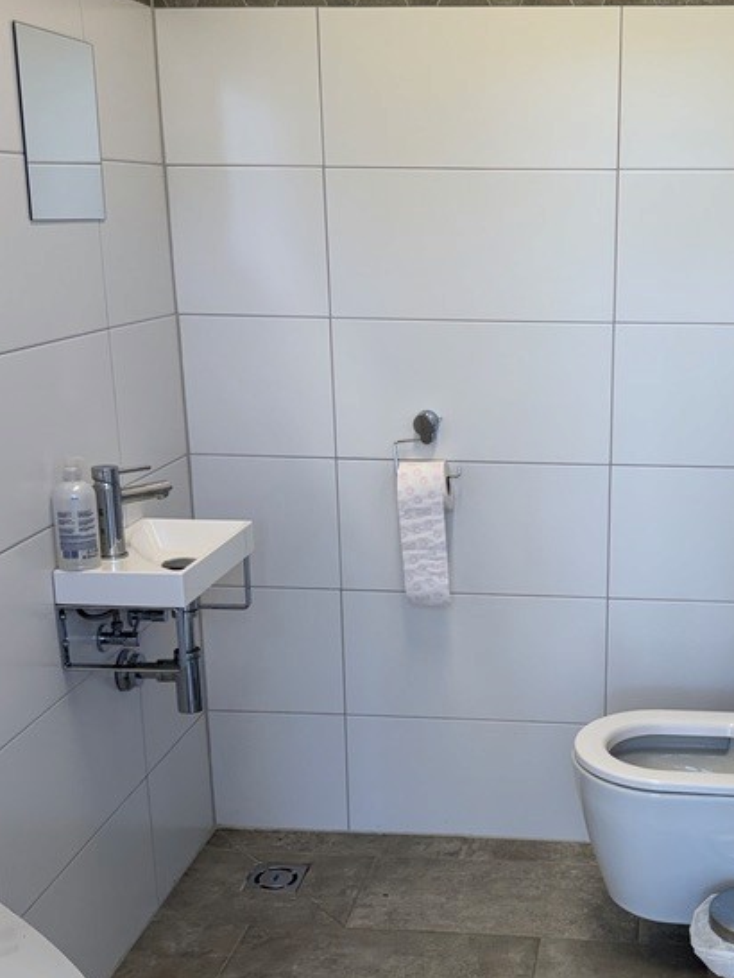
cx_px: 571
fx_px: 1271
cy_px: 552
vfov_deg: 42.0
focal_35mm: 45
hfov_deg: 31.5
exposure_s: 1/151
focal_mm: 6.76
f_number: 1.78
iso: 64
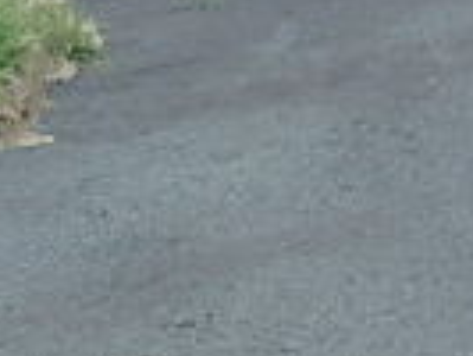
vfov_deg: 13.7
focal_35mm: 101
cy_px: -189
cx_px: 793
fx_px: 1381
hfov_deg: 16.8
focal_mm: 3.7
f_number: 3.5
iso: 125
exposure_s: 1/160
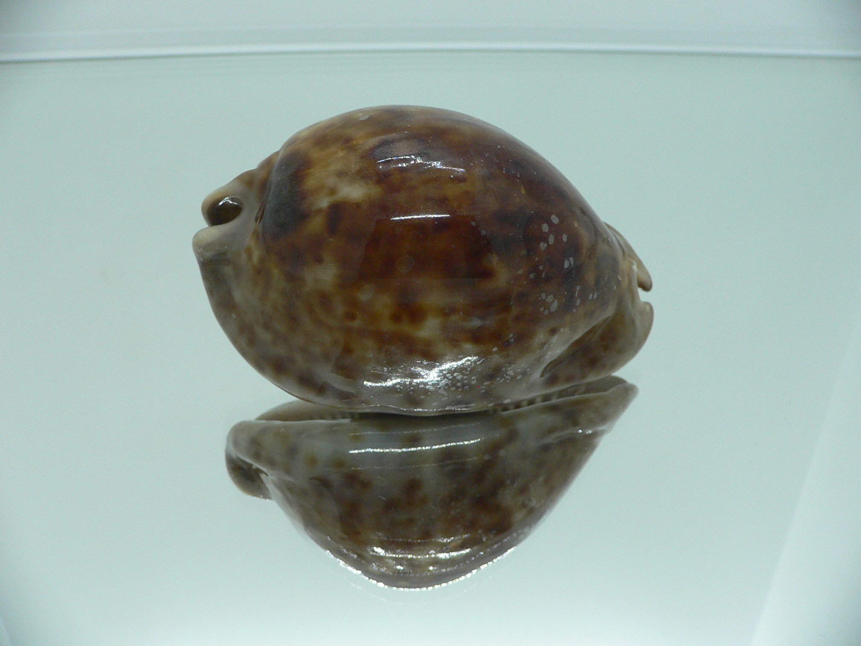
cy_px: 323
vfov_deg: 40.7
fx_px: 871
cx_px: 430
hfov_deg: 52.6
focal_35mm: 35
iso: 150
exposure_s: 1/60
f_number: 2.8
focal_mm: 4.6
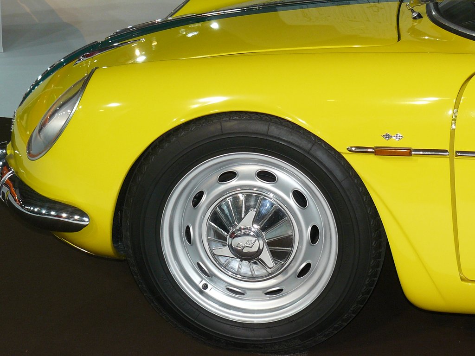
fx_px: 1386
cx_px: 238
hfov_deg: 19.4
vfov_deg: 14.6
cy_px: 178
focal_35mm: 101
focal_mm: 11.2
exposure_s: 1/40
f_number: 3.2
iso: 125
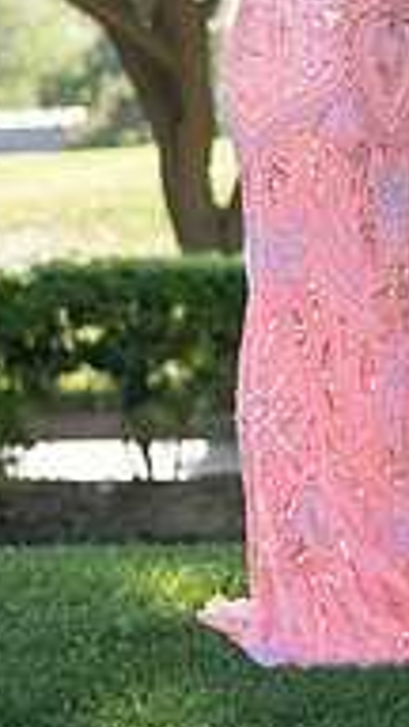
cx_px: 851
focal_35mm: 175
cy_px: 145
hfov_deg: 6.7
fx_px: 3374
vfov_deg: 12.2
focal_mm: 50
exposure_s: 1/640
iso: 160
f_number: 2.2
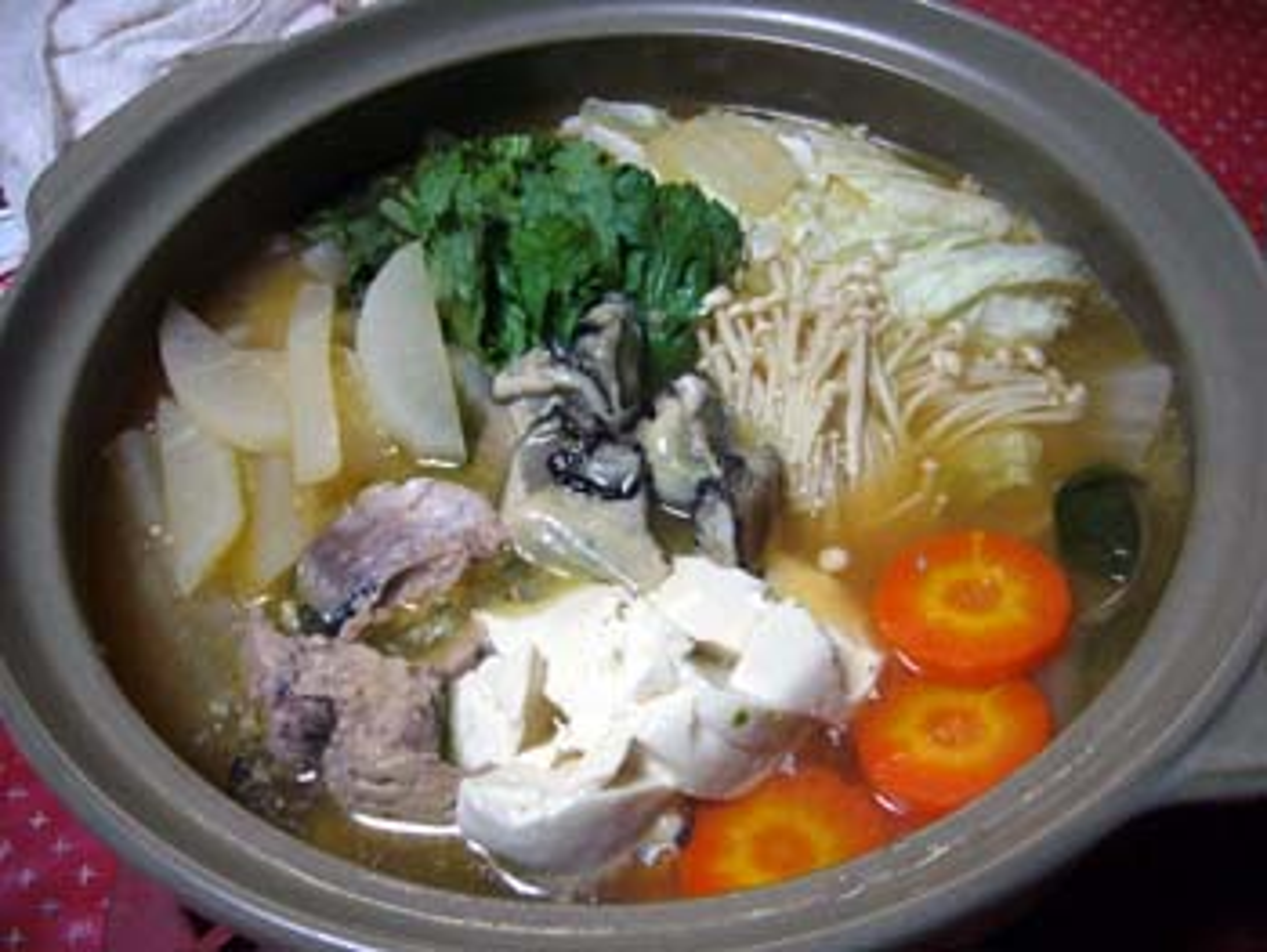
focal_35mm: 35
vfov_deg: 40.7
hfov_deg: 52.6
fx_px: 1282
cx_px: 634
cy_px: 476
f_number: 2.8
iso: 200
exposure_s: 1/25
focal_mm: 5.8
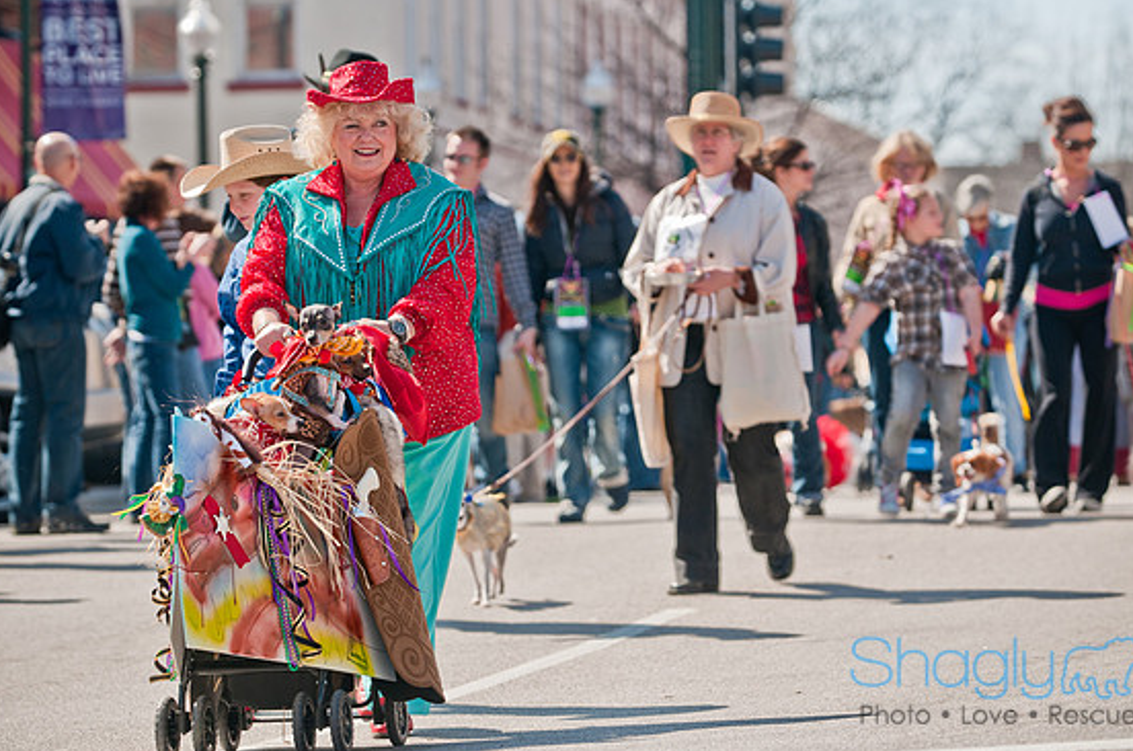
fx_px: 6441
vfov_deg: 6.7
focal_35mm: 205
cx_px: 583
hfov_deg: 10.1
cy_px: 372
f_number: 4
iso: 200
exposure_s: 1/1000
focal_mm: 130
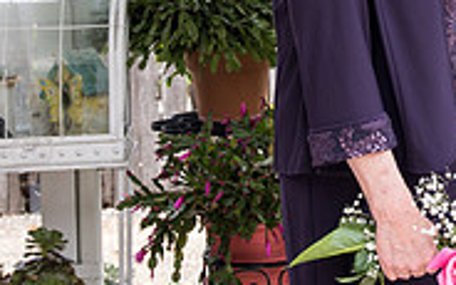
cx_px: 457
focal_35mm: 135
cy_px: -166
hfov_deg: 15.2
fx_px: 1678
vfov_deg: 9.4
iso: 400
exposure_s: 1/500
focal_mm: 36
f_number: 5
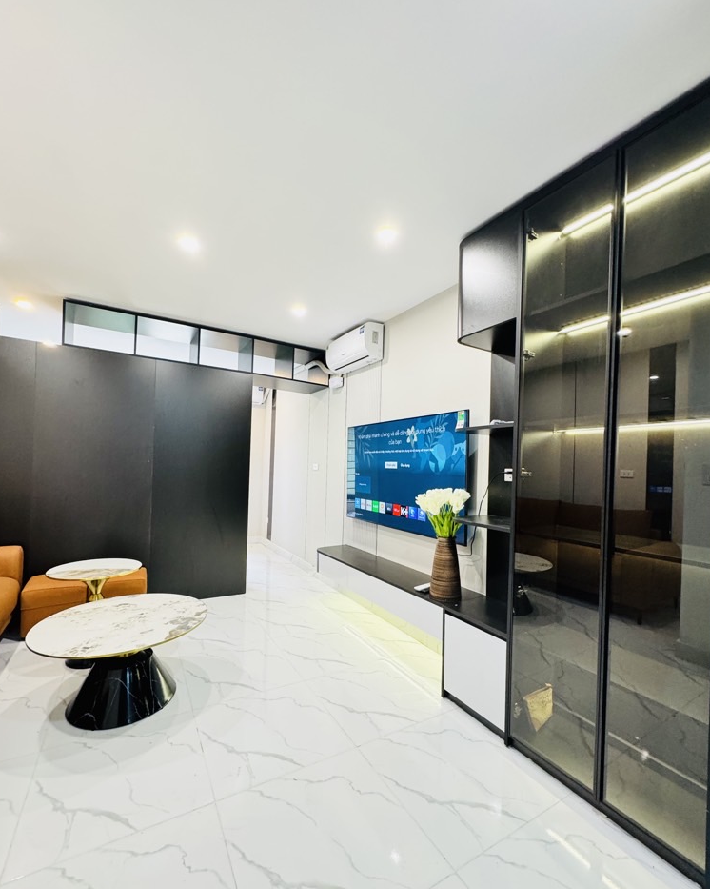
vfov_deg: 96.7
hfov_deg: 84.0
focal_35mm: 15
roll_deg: -2.1
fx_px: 394
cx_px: 353
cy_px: 470
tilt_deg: +0.2
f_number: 2.2
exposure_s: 1/50
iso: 320
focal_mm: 2.22
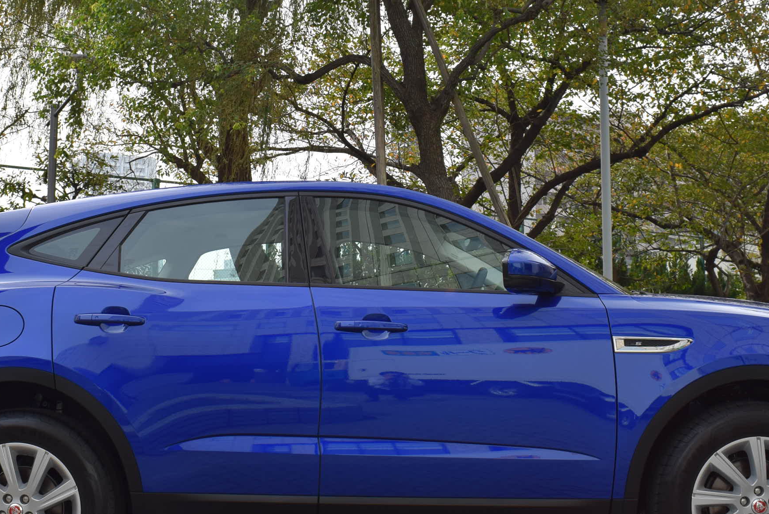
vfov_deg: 25.1
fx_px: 1151
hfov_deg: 36.9
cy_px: 200
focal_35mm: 54
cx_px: 349
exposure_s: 1/320
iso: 200
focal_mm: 21
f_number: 9
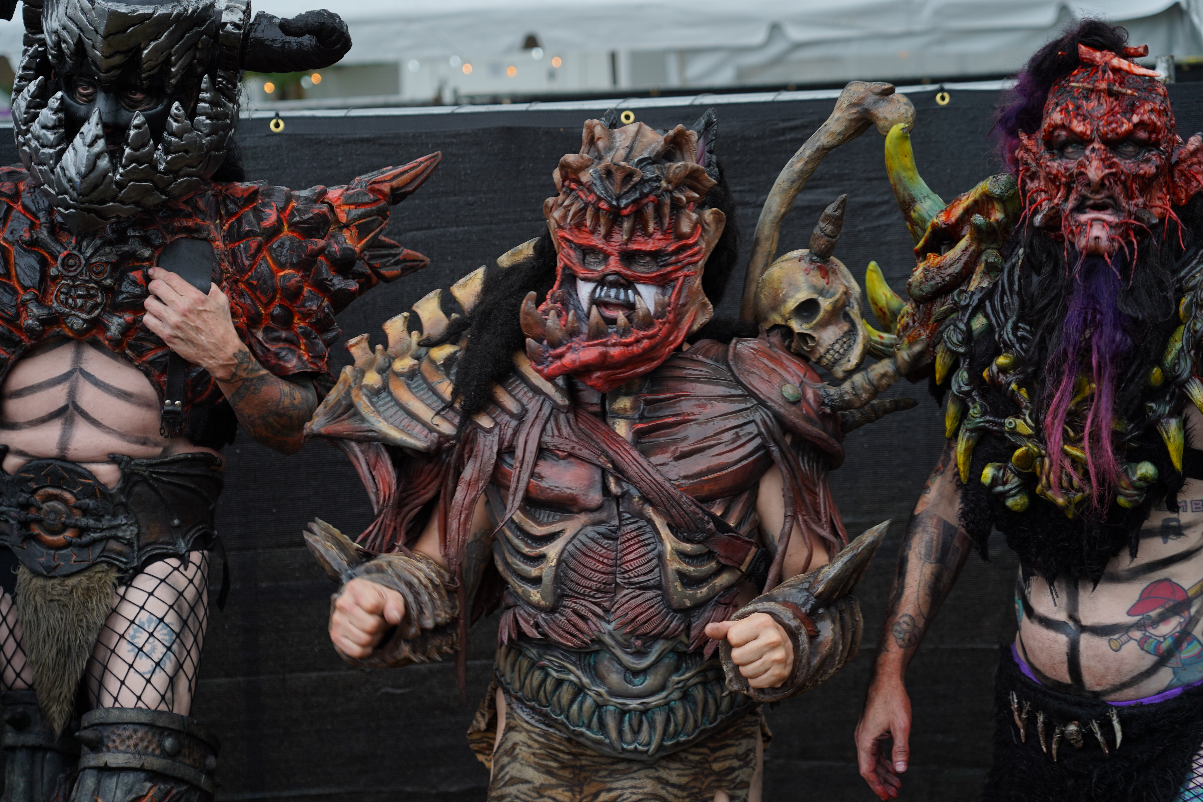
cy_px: 401
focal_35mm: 80
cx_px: 602
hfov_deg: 25.4
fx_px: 2673
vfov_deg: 17.1
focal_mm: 80
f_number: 4.5
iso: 100
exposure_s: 1/100
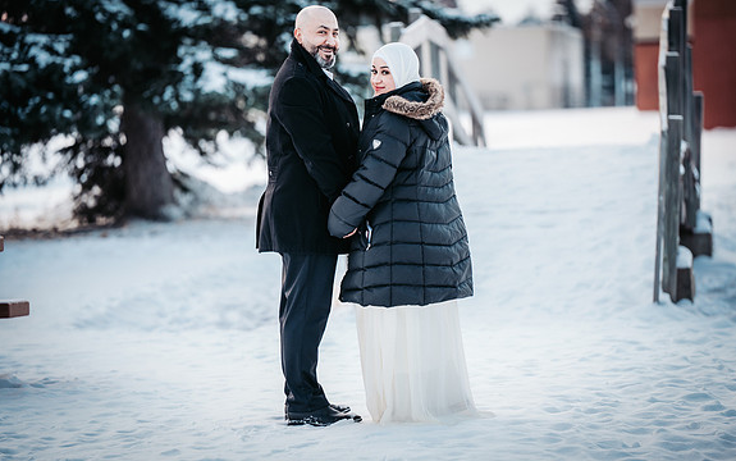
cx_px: 369
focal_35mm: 185
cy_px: 217
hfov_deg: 11.3
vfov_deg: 7.1
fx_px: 3713
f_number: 2.8
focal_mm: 180
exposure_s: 1/160
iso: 100
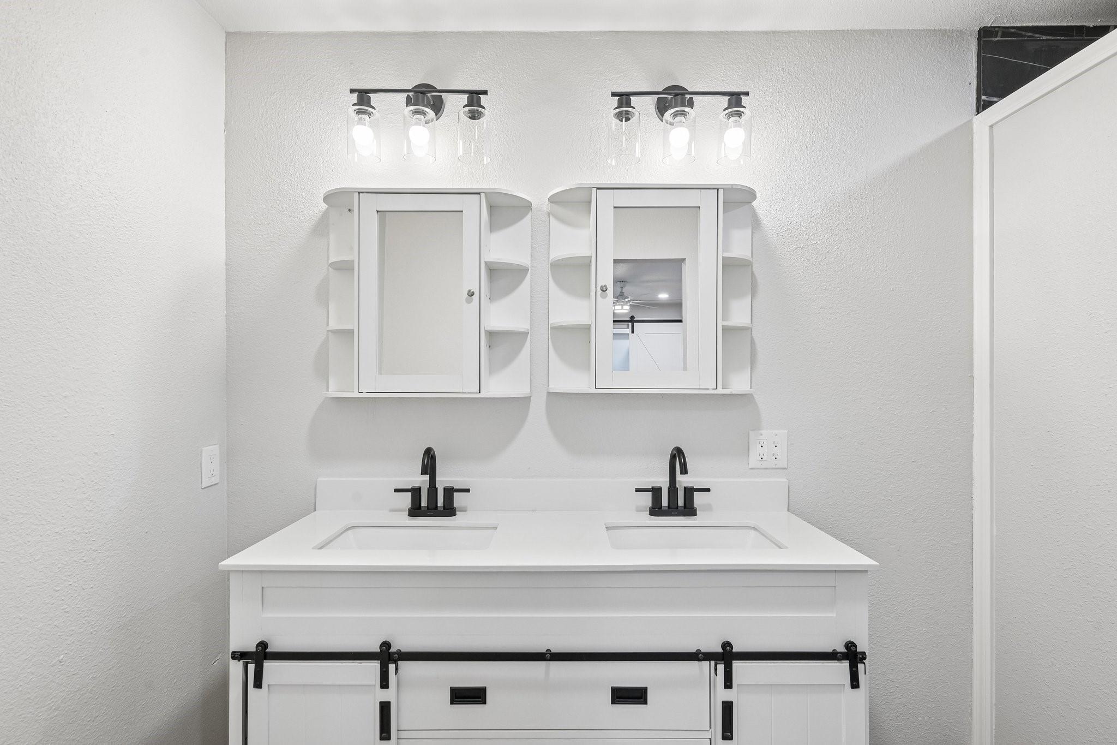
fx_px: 527
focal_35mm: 17
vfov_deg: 70.4
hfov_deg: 93.3
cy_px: 372
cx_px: 558
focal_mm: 17
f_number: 8
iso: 400
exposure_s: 1/30
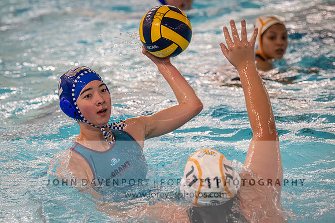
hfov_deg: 9.4
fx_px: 2035
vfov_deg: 6.3
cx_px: 132
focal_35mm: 219
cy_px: 107
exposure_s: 1/1000
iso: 11400
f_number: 4
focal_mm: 180
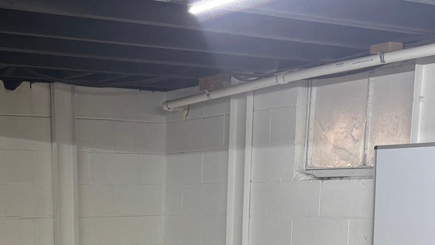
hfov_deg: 28.9
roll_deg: +0.8
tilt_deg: -9.3
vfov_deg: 15.8
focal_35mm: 72
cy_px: 326
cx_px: 105
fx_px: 830
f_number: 1.6
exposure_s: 1/60
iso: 80
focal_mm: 5.96
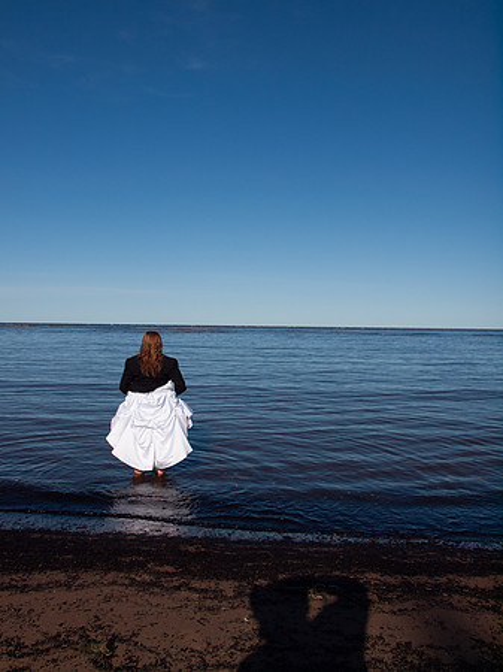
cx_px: 252
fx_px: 543
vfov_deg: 63.5
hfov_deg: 49.7
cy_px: 336
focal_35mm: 28
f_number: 5.6
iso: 400
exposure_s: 1/3200
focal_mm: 14
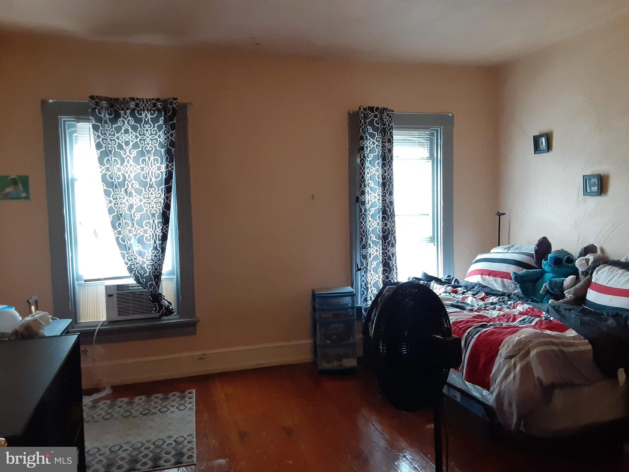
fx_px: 491
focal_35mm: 27
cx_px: 314
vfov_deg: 51.4
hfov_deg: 65.3
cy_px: 236
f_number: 1.9
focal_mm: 2.91
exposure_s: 1/60
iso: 250
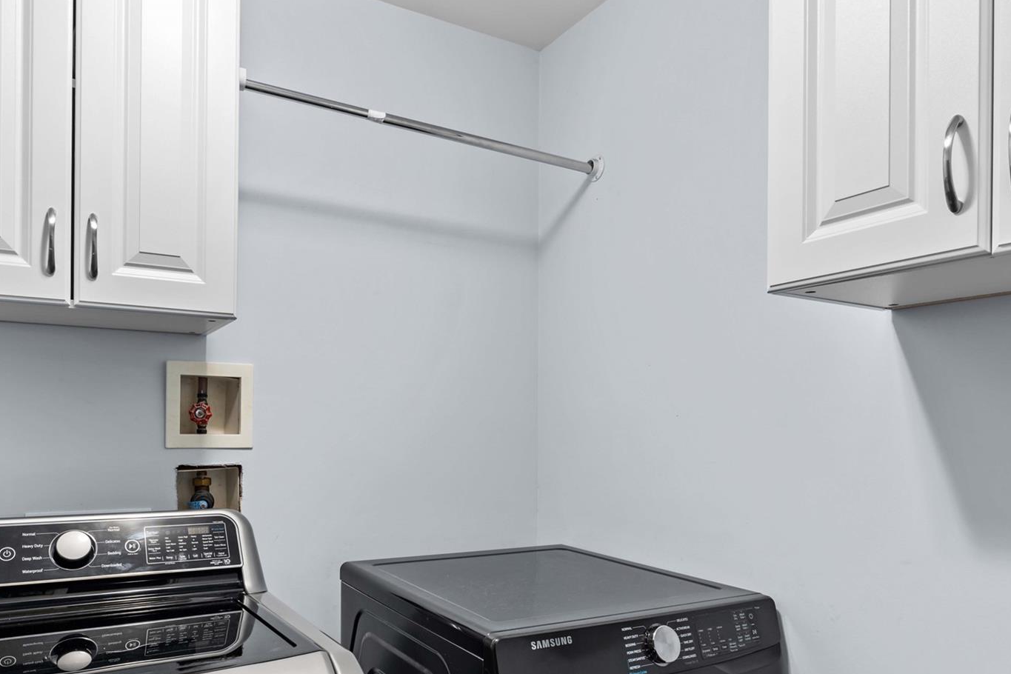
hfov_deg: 73.3
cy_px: 420
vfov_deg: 52.6
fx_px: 674
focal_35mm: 24
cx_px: 432
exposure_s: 1.6
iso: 100
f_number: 8
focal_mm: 16
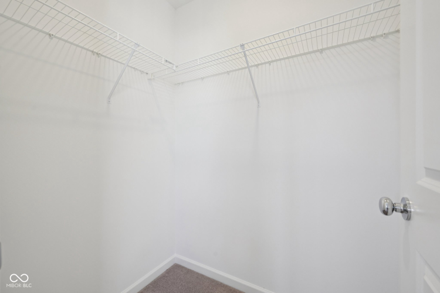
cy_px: 146
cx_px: 220
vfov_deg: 77.3
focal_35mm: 15
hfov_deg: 100.4
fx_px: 183
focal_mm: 15
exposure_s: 1/15
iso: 125
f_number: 7.1
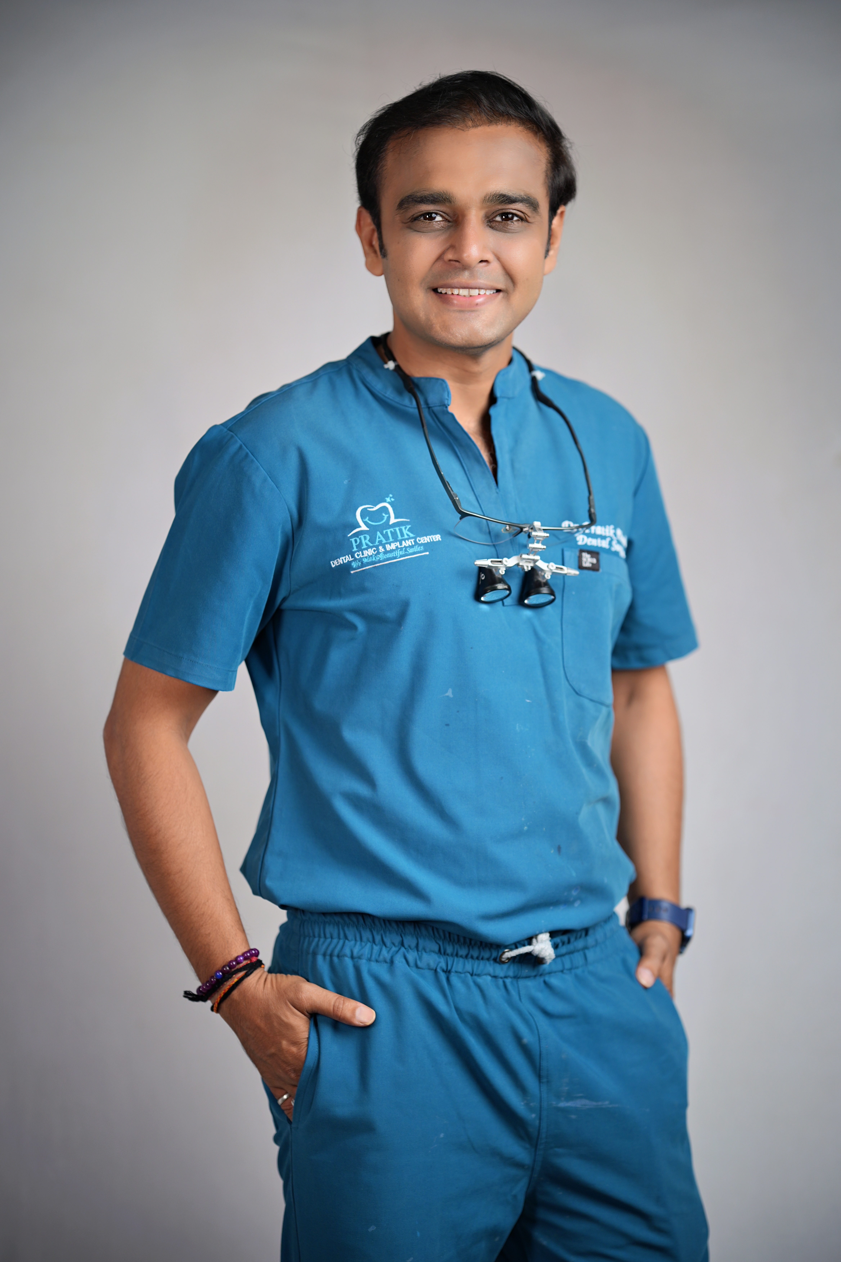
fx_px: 2978
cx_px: 420
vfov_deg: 23.9
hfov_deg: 16.1
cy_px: 631
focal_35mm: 85
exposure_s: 1/160
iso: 125
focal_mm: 85
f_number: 1.8
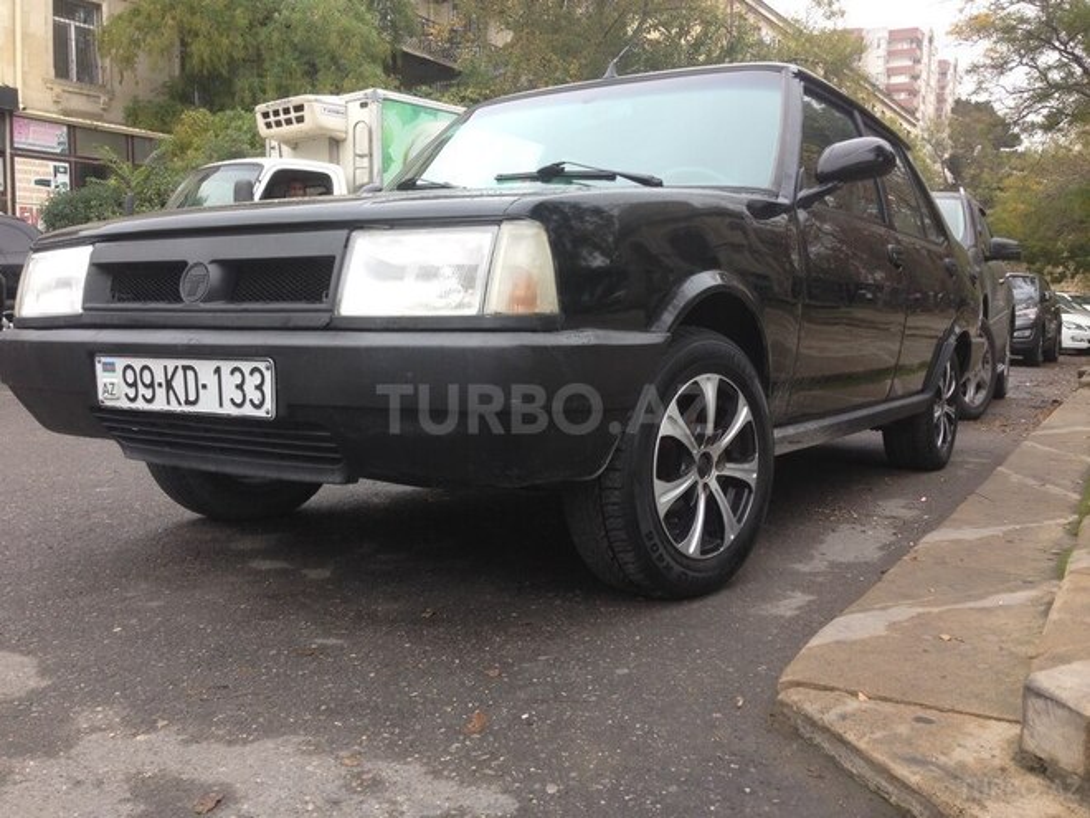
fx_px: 1039
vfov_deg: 42.9
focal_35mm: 33
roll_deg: -2.1
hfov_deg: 55.4
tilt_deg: -5.1
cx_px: 545
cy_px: 409
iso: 50
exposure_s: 1/133
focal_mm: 4.12
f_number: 2.4
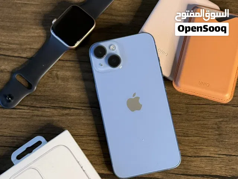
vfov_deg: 30.3
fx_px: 330
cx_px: 119
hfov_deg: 39.7
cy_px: 90
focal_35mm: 48
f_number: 1.78
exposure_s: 1/88
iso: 125
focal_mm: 6.76
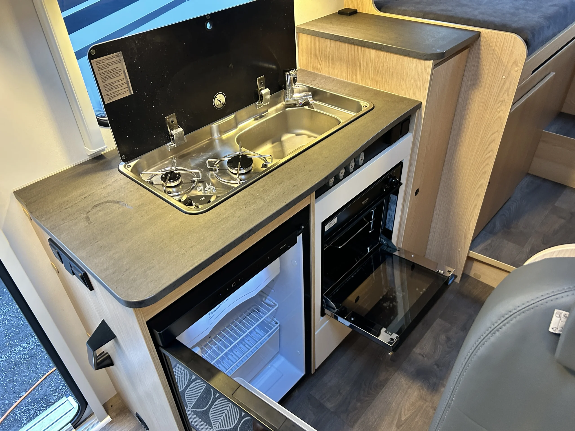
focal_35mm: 26
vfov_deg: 53.1
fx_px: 432
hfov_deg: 67.3
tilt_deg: -37.1
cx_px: 288
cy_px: 216
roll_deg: +1.1
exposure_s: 1/50
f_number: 1.5
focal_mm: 5.7
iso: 200
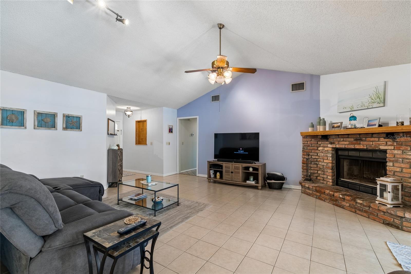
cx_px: 206
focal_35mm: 15
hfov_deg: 100.4
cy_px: 137
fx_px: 171
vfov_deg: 77.3
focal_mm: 10
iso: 100
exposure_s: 1/5
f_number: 7.1
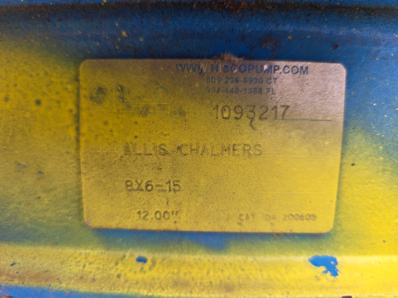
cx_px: 199
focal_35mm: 23
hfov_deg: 73.9
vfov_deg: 58.9
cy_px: 149
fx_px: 264
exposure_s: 1/180
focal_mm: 6.3
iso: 32
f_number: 1.7
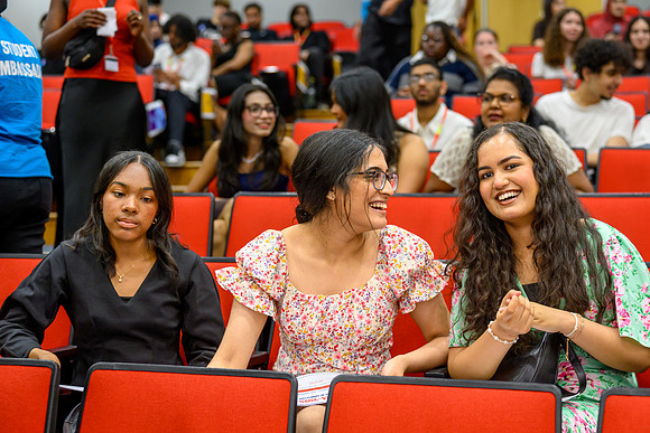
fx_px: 1195
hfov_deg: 30.4
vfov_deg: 20.6
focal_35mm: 66
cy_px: 216
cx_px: 325
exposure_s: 1/200
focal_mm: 63
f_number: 2.8
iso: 2500
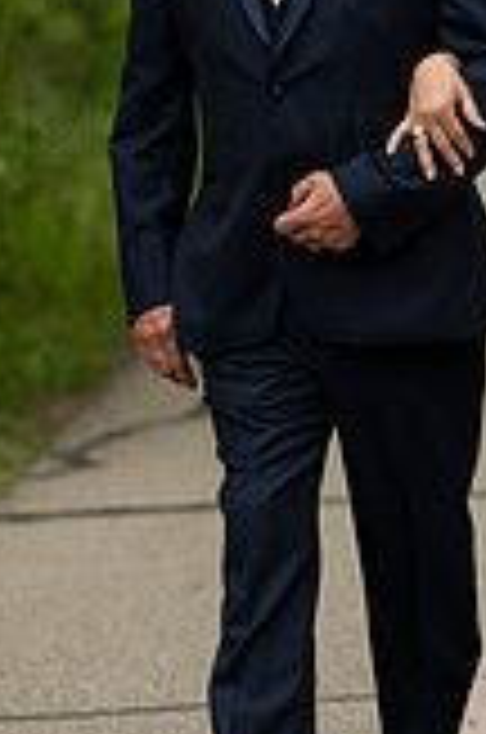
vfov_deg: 3.7
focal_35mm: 552
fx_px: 11225
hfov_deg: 2.5
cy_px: 86
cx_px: 457
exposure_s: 1/160
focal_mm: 200
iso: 320
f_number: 4.5
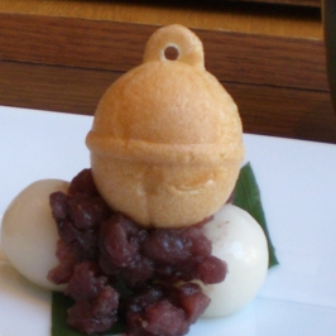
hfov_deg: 17.0
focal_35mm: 101
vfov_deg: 17.2
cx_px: 48
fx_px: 1109
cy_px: 202
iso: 200
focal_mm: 6.3
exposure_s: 1/125
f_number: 3.1
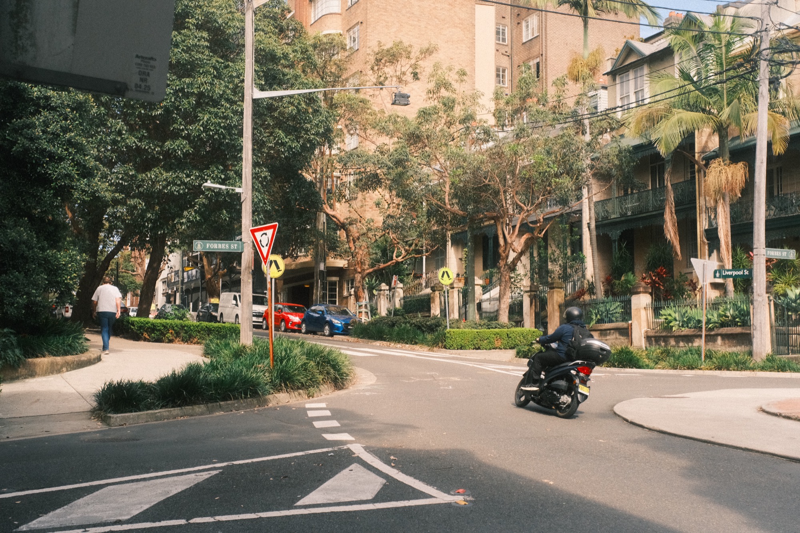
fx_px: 933
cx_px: 400
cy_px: 266
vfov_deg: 31.9
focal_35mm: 42
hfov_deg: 46.4
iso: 2000
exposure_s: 1/3800
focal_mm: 28
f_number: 4.5
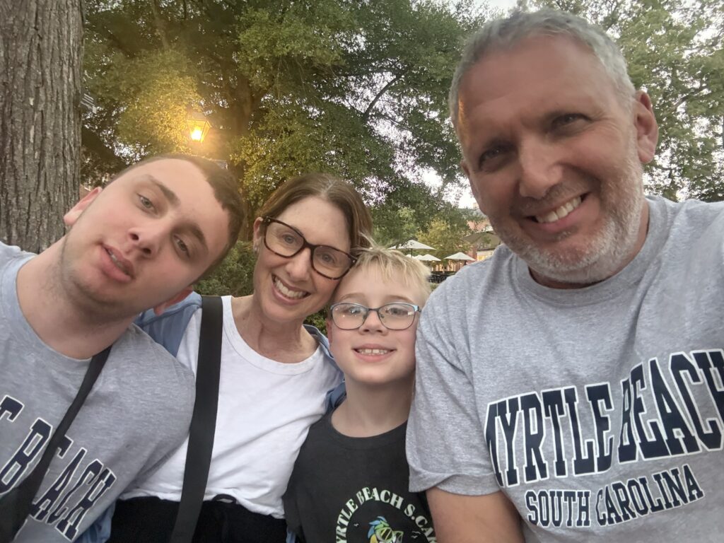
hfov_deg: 73.9
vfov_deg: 58.9
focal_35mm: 23
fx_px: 481
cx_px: 362
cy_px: 272
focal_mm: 2.69
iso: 500
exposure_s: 1/30
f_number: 1.9
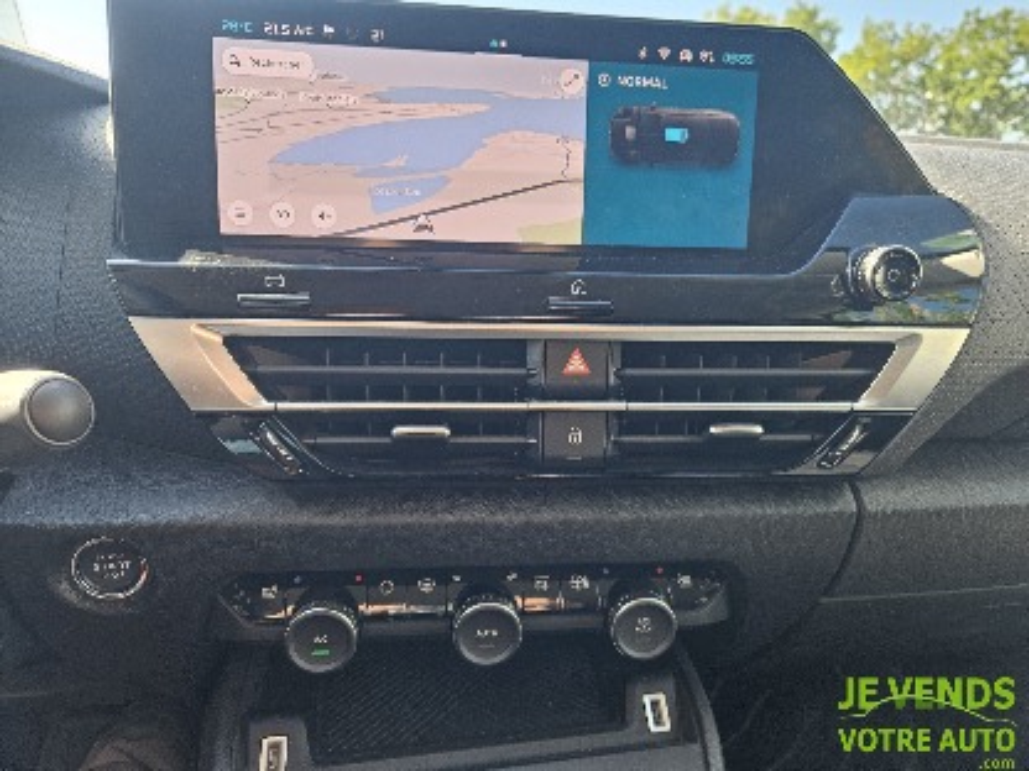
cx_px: 514
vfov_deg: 58.9
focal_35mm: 23
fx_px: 684
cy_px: 386
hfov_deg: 73.9
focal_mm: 5.4
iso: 125
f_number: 1.8
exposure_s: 1/190
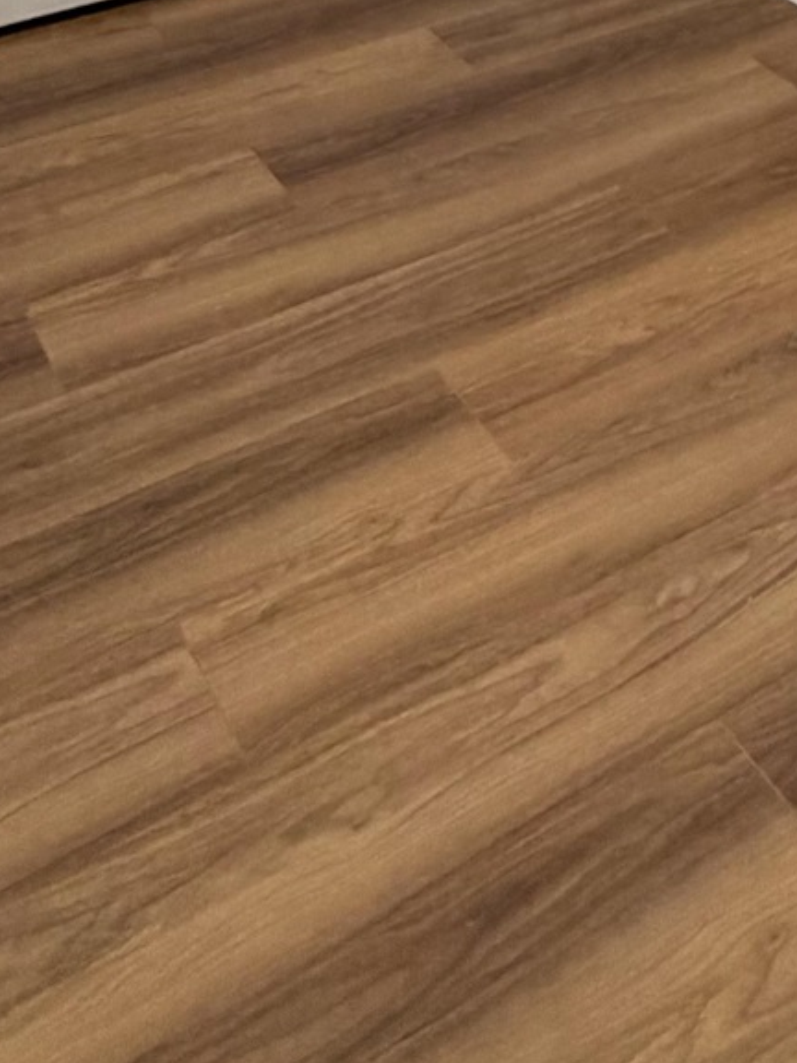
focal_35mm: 56
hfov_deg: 25.4
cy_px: -613
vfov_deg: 24.6
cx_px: 688
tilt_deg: -4.5
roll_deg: -0.9
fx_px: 1719
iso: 320
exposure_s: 1/96
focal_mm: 2.22
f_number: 2.2
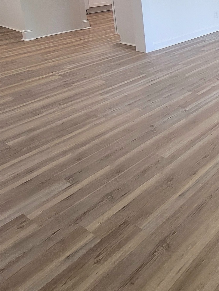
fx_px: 287
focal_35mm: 34
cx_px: 269
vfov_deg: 48.9
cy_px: 36
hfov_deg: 33.3
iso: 160
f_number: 2.2
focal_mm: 2.2
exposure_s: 1/60.2
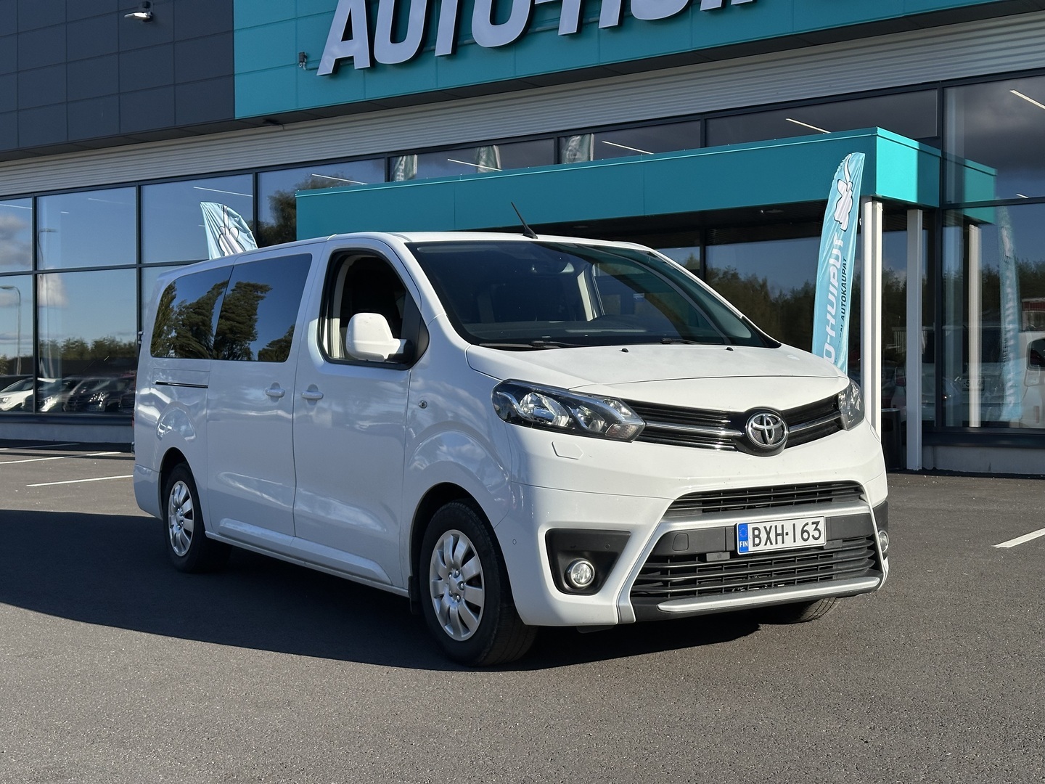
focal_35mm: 48
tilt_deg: +0.1
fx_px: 1449
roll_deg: +0.3
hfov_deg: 39.7
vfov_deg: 30.3
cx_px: 522
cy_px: 392
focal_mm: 6.86
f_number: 1.78
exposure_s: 1/7092
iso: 64
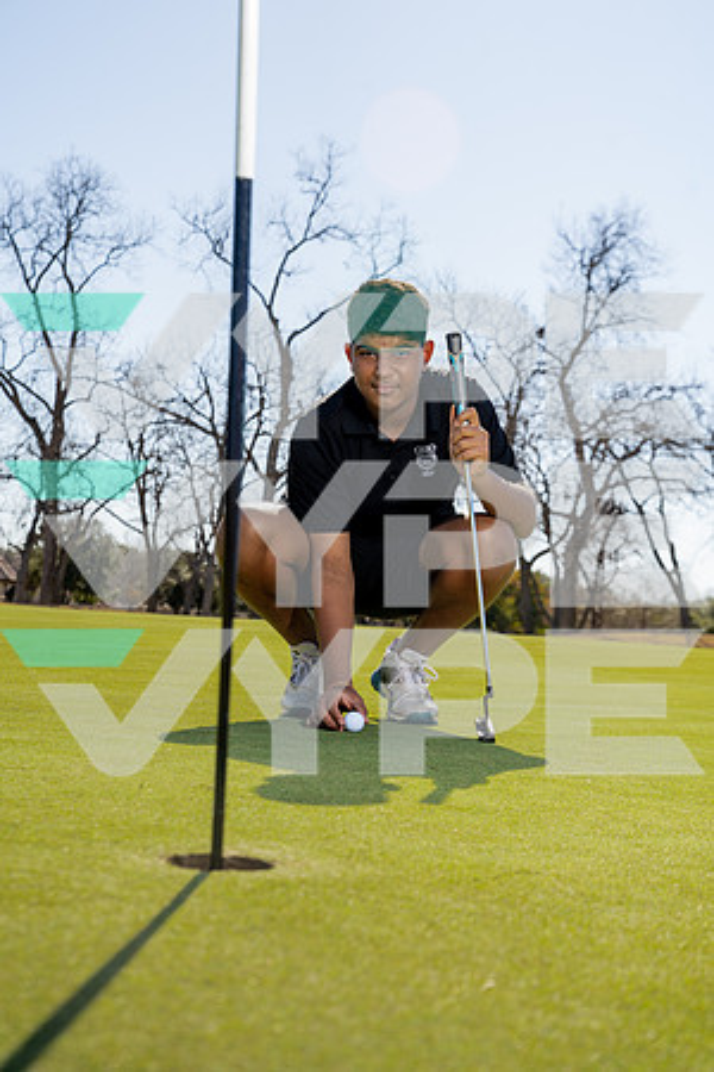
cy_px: 536
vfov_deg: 35.1
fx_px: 1696
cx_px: 357
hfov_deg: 23.8
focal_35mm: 57
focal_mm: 57
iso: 100
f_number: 5.6
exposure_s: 1/250
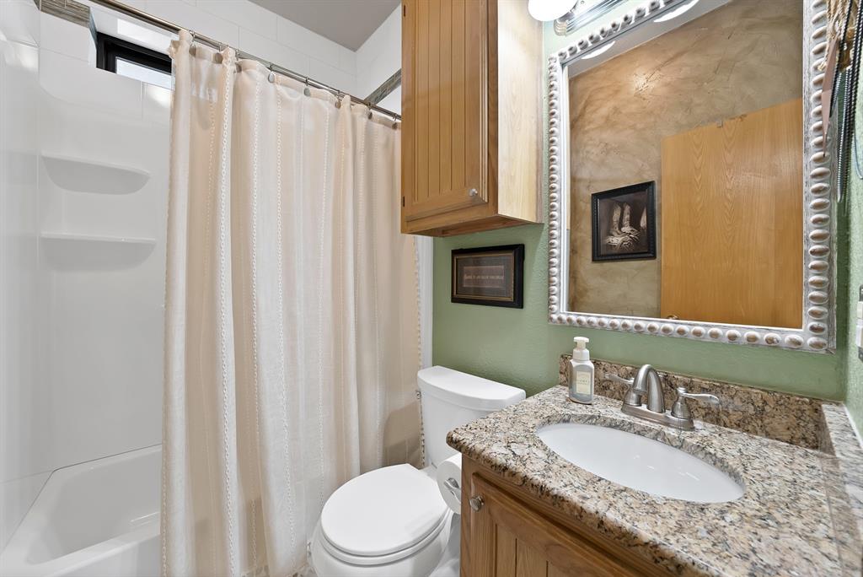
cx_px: 432
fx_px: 288
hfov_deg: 112.6
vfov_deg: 90.1
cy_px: 288
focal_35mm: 12
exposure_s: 1/3
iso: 640
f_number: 9
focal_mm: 12
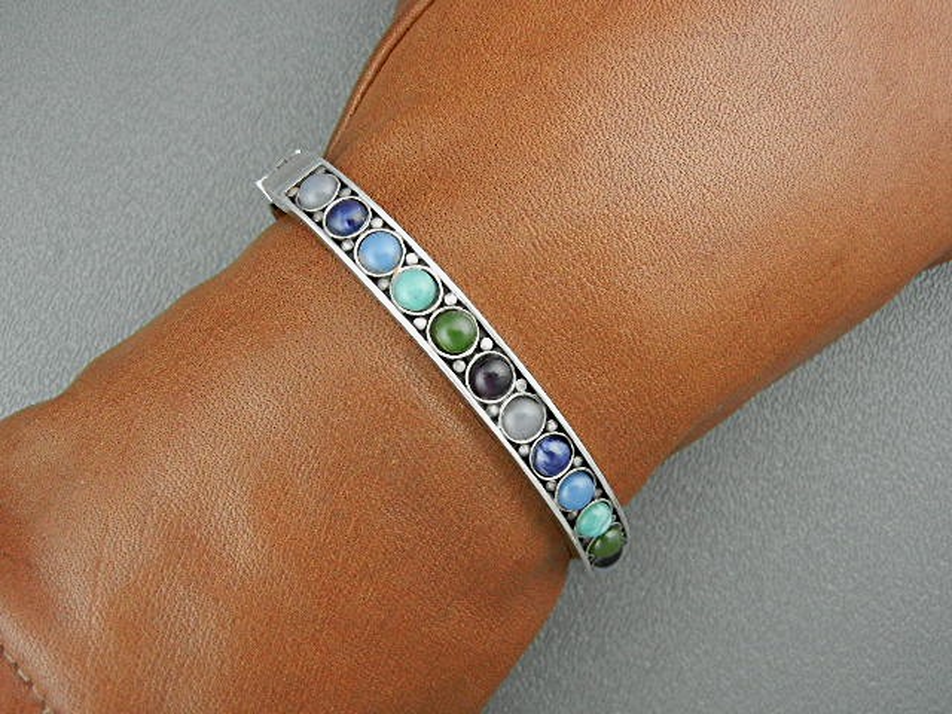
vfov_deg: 32.2
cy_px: 357
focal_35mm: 45
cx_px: 476
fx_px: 1238
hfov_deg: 42.1
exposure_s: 1/3.6
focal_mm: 8.1
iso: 200
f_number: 3.8
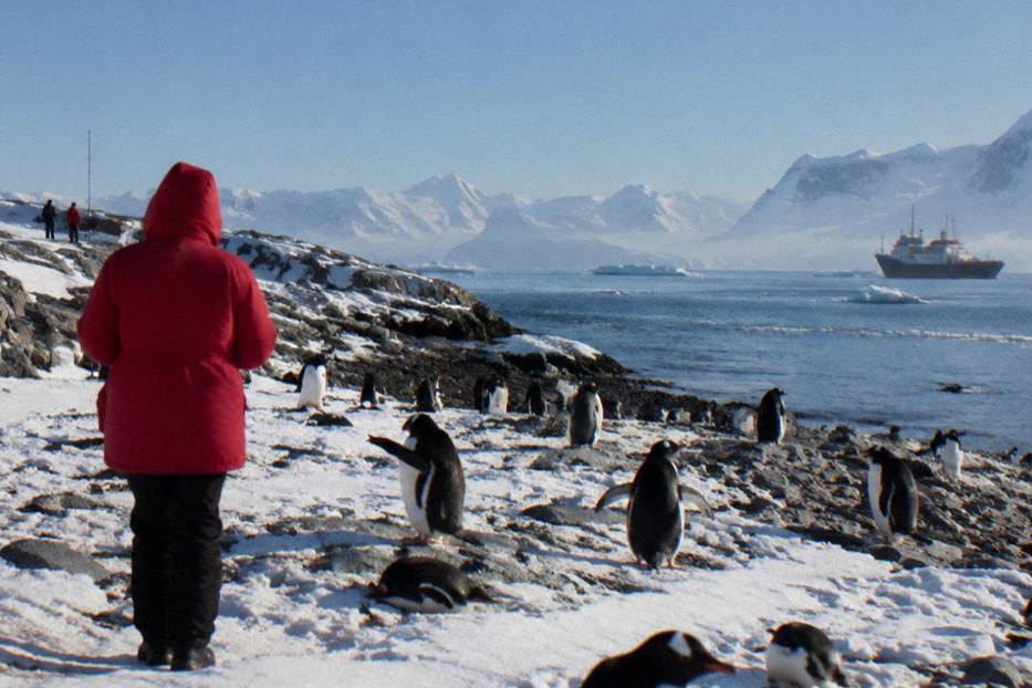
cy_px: 395
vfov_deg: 28.0
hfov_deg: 41.1
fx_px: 1376
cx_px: 504
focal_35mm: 48
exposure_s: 1/320
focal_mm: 35
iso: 200
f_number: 11
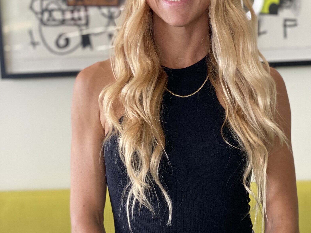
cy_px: 112
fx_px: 764
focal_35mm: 85
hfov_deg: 23.0
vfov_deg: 17.4
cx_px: 164
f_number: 2
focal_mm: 6
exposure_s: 1/120
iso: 200
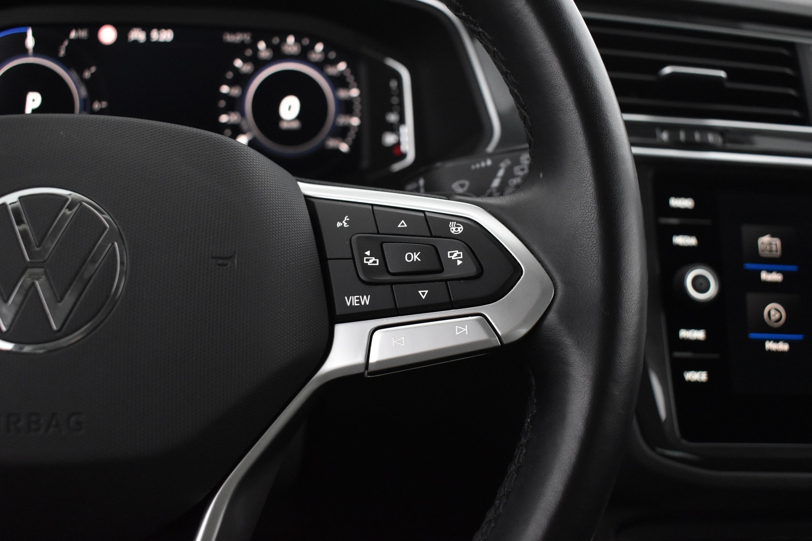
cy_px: 270
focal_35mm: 36
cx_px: 406
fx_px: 812
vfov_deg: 36.9
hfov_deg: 53.1
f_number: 3.8
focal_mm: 24
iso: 3200
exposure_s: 1/40
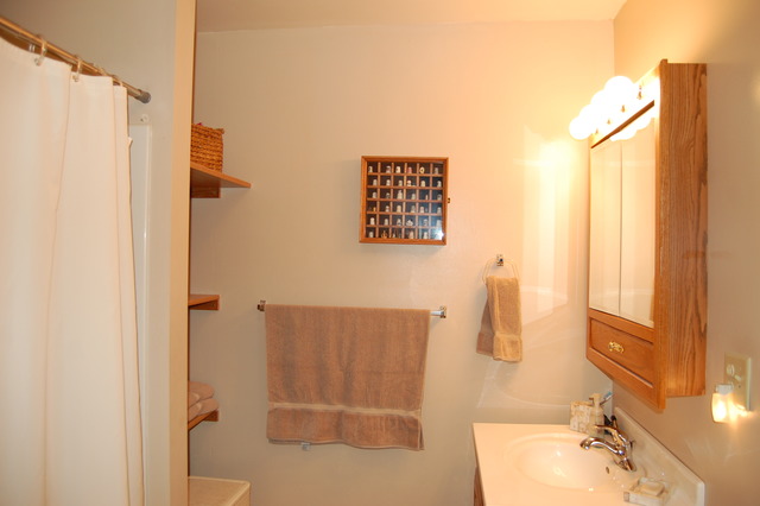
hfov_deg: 67.4
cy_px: 253
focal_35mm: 27
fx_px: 570
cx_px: 380
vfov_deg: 47.9
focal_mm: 18
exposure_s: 1/60
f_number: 3.5
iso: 400
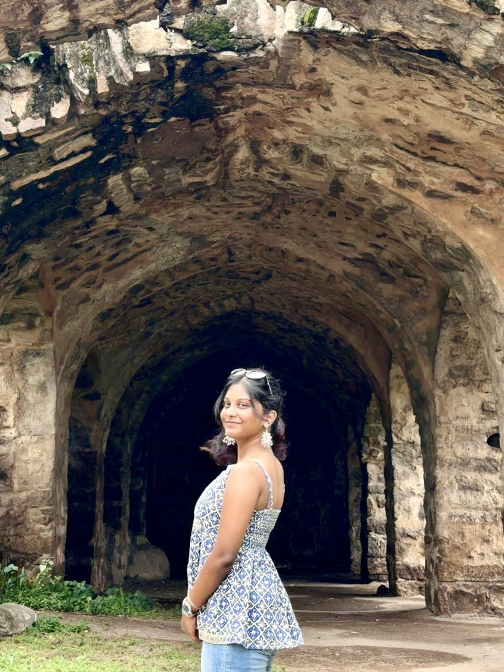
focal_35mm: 57
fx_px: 1107
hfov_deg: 25.6
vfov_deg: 33.8
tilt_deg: +12.1
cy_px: 306
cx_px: 230
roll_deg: -0.6
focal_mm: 5.96
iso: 32
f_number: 1.6
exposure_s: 1/177
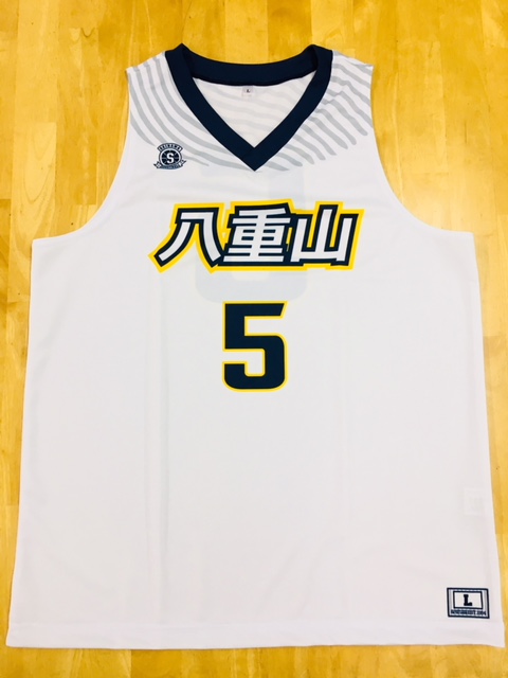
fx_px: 567
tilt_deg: -80.9
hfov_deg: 48.2
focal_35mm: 29
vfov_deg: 61.7
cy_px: 339
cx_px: 254
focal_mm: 4.15
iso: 25
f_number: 2.2
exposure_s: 1/30
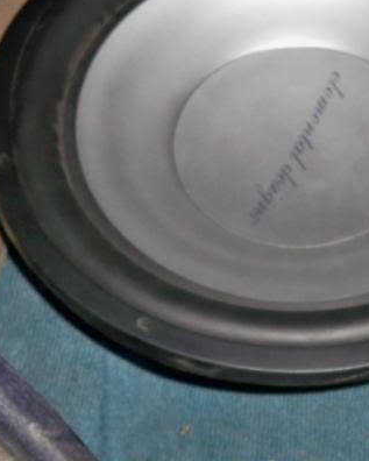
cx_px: 306
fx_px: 942
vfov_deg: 27.5
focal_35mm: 69
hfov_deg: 21.8
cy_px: 186
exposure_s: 1/60
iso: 200
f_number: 3.1
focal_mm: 6.3
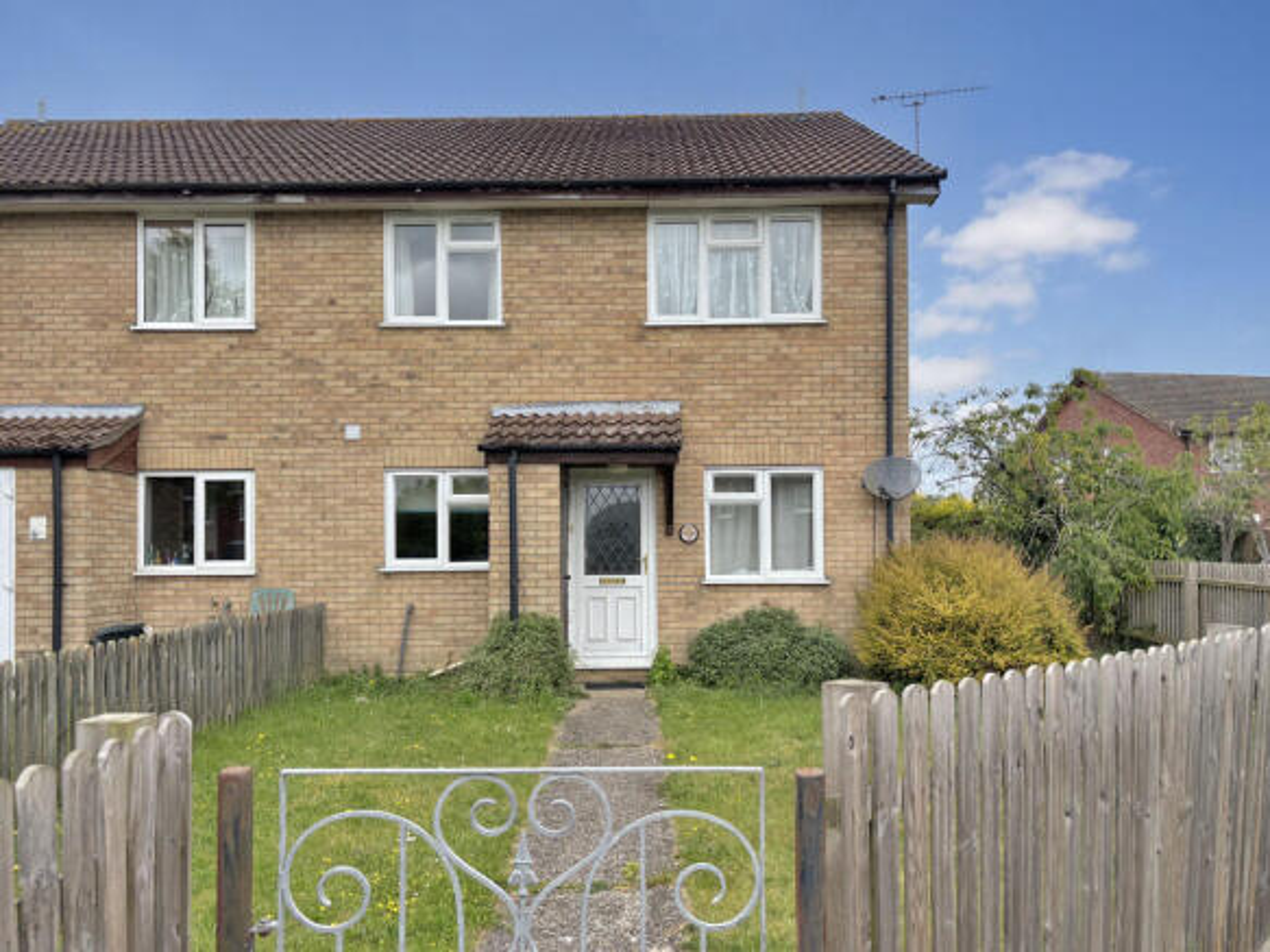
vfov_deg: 53.0
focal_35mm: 26
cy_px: 476
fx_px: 954
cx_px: 635
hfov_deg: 67.3
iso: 50
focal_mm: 5.96
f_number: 1.6
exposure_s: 1/844
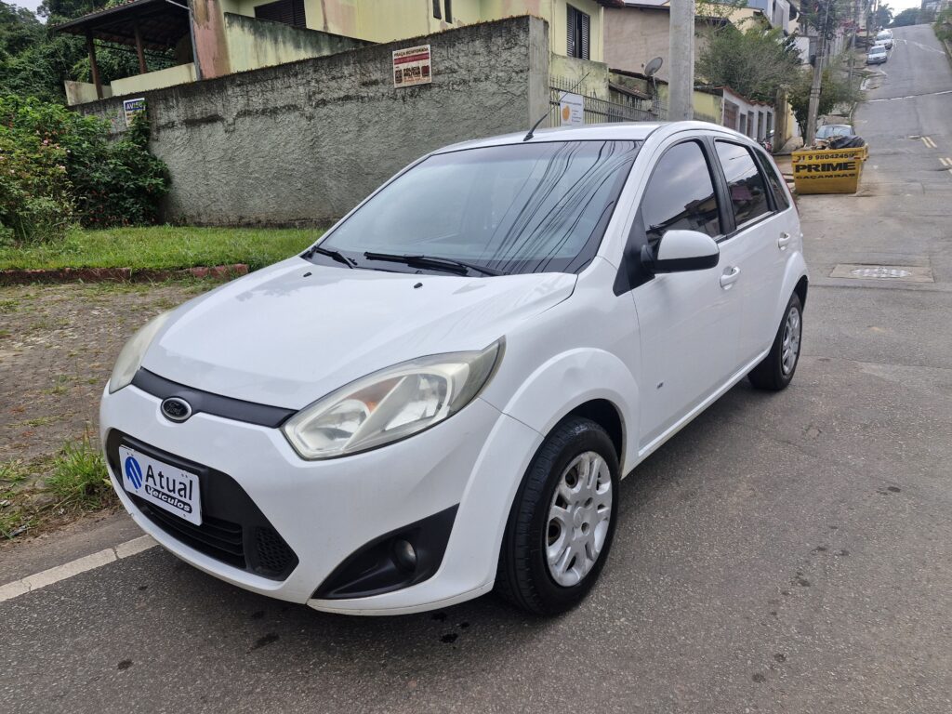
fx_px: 633
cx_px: 476
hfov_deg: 73.9
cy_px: 357
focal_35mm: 23
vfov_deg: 58.9
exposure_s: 1/814
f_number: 1.8
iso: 50
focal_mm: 5.54
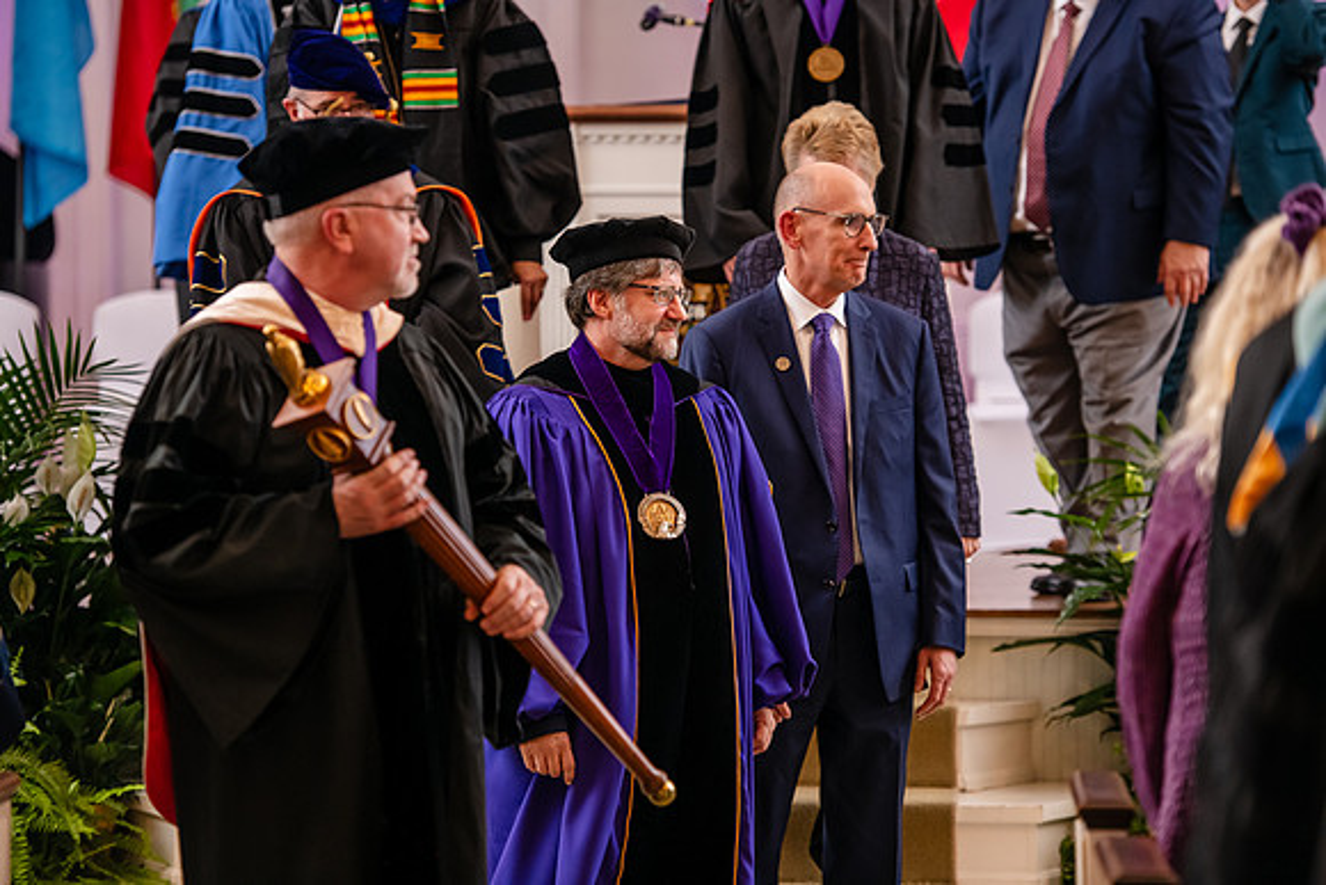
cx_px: 663
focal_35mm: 130
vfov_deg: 10.6
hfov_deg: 15.8
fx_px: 4789
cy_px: 442
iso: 1600
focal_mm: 130
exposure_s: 1/200
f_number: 3.2
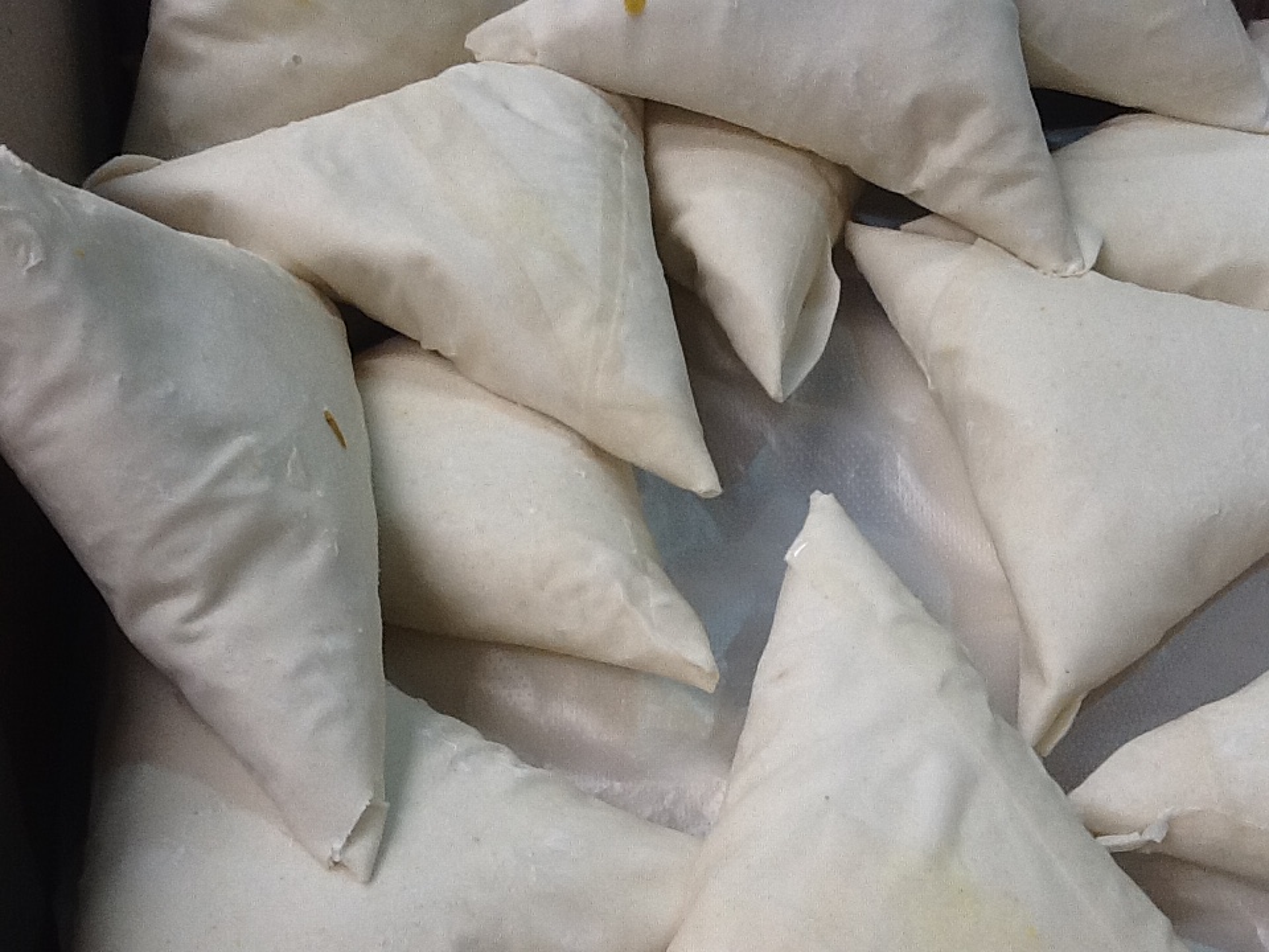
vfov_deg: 32.9
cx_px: 634
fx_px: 1613
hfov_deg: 42.9
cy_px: 476
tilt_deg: -48.3
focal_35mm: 44
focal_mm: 2.03
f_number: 2.4
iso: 50
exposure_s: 1/40
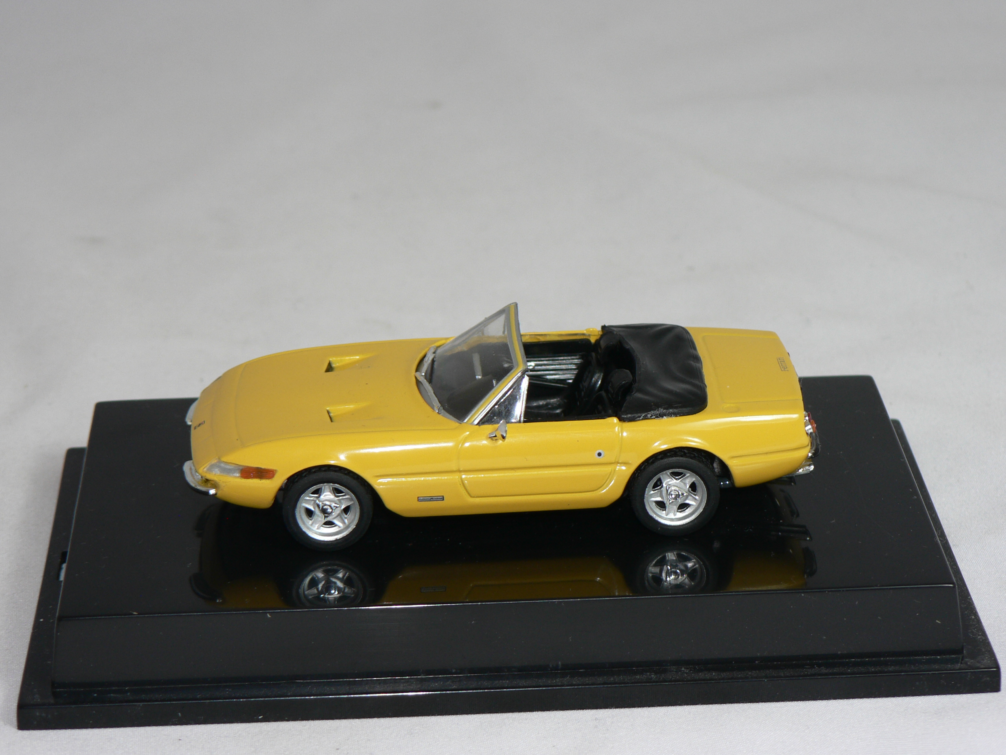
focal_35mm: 102
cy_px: 378
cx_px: 503
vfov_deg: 14.5
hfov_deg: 19.3
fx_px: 2964
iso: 80
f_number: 3.2
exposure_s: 1/60
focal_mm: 16.9
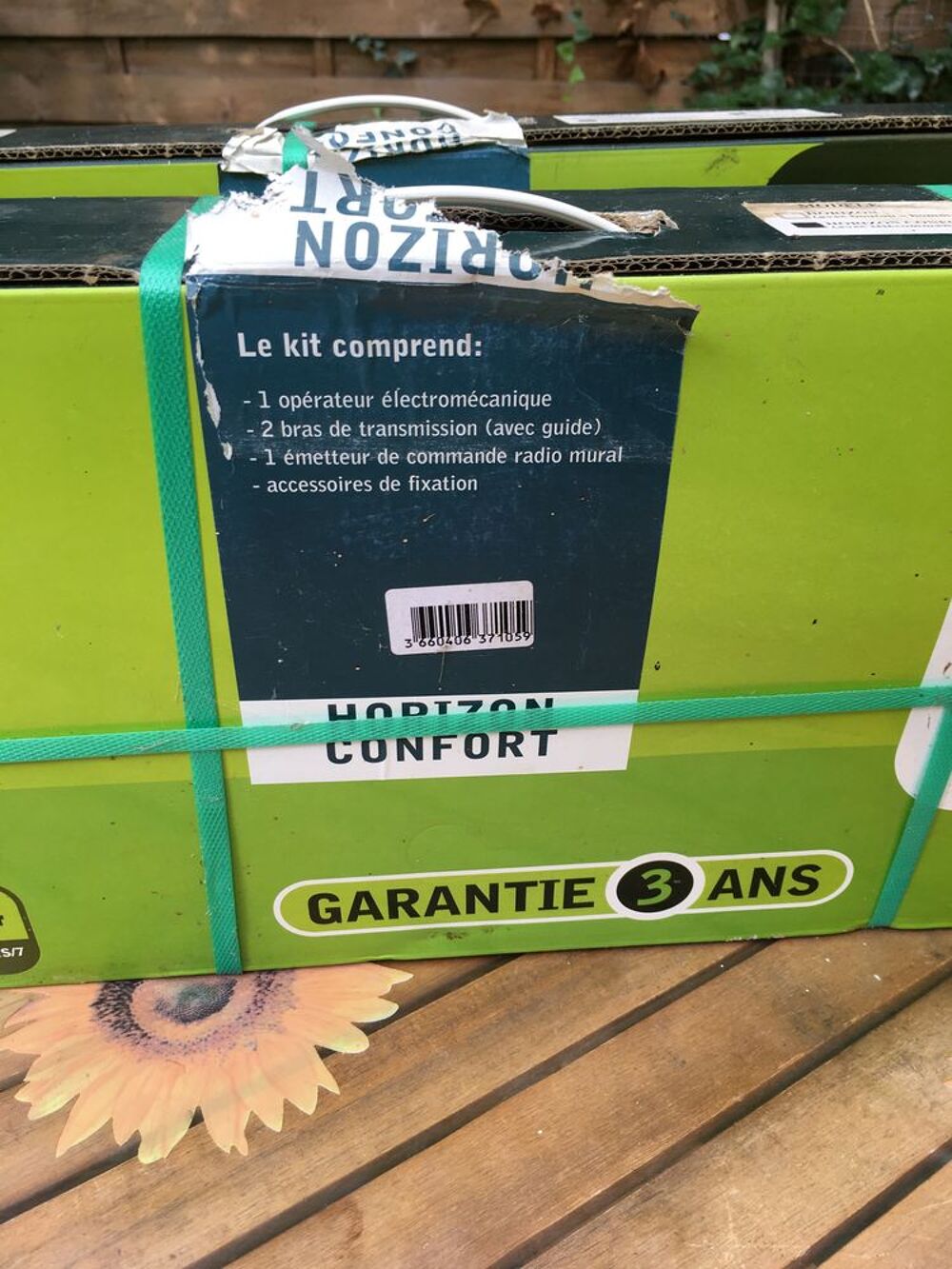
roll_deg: -0.7
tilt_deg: -30.2
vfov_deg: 61.7
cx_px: 476
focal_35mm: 29
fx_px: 1063
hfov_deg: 48.2
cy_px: 634
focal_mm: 4.15
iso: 25
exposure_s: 1/100
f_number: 2.2
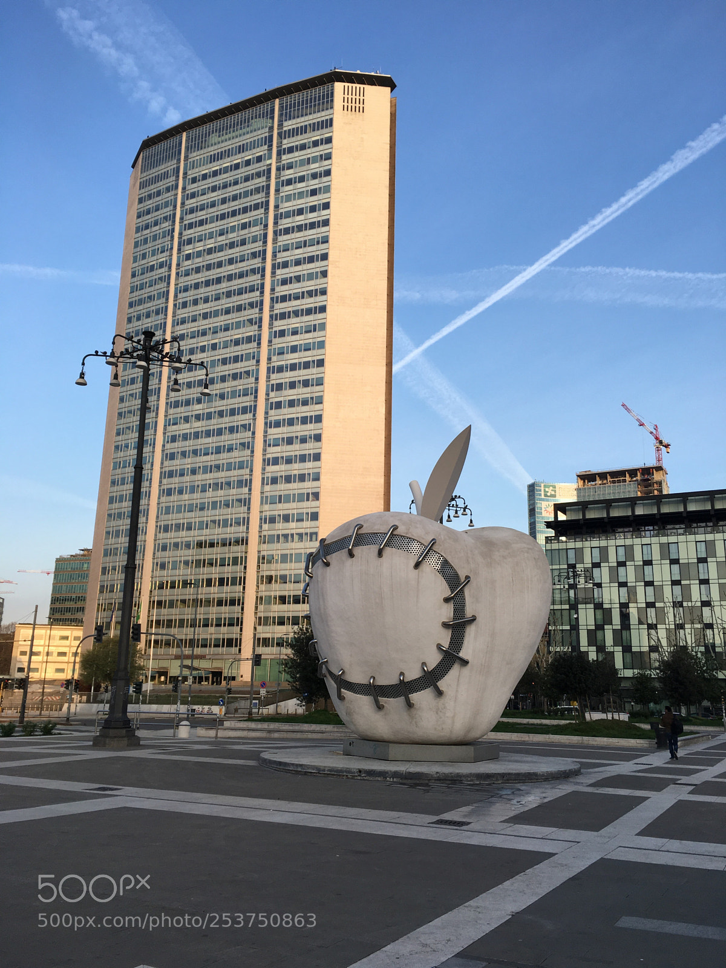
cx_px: 363
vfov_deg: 61.7
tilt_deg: +13.0
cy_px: 484
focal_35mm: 29
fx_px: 811
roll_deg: -0.9
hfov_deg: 48.2
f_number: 2.2
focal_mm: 4.15
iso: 25
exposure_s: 1/455
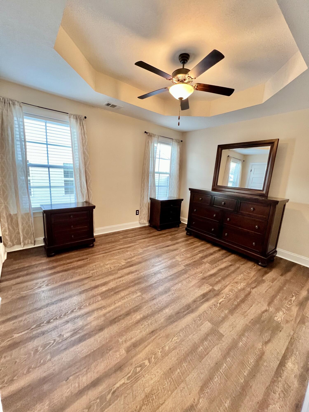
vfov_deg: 106.2
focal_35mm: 13
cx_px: 154
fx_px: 155
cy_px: 206
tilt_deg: -11.4
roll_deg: -2.8
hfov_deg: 89.9
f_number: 1.8
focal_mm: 1.57
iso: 250
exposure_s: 1/60
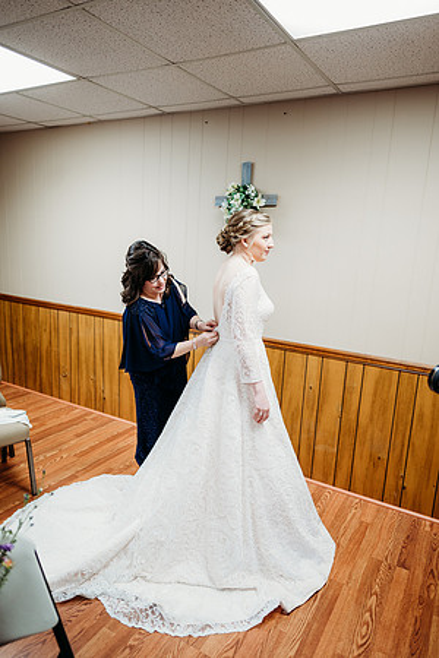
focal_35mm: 24
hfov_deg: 53.1
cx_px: 220
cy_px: 329
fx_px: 439
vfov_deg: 73.7
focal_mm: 24
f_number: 1.8
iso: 400
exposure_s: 1/125
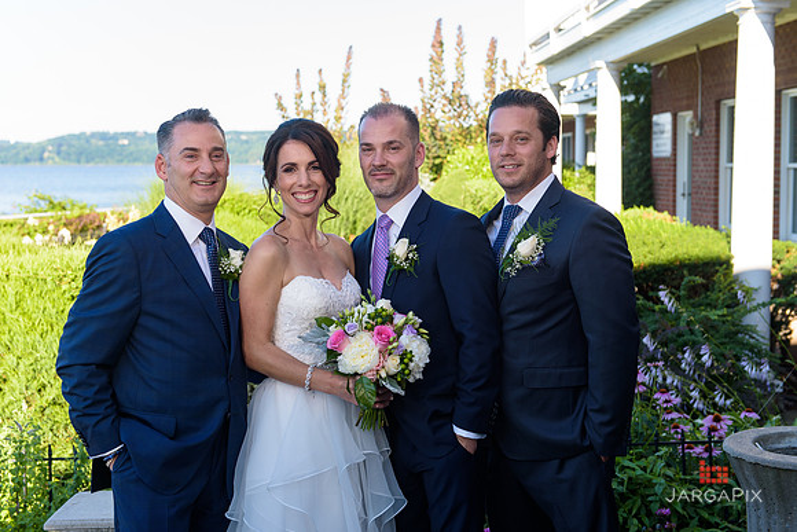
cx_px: 398
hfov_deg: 36.2
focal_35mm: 55
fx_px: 1218
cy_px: 266
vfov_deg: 24.6
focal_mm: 55
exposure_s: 1/250
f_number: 4
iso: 200
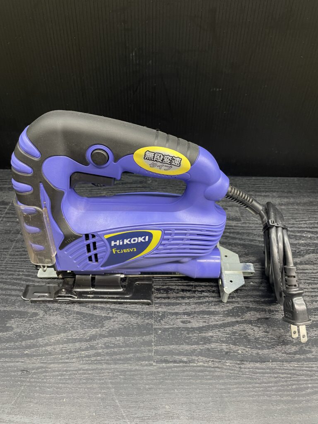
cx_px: 159
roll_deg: -2.3
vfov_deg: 67.3
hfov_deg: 53.1
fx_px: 318
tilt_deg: -38.5
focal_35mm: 26
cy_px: 212
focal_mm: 4.2
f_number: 1.6
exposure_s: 1/50
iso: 200
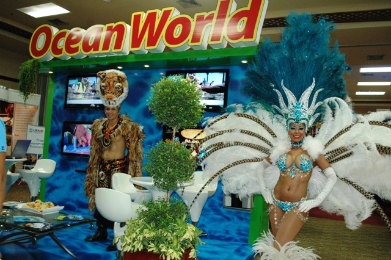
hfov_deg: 62.0
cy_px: 130
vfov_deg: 43.6
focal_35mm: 30
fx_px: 326
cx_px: 196
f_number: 4
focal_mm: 20
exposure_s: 1/60
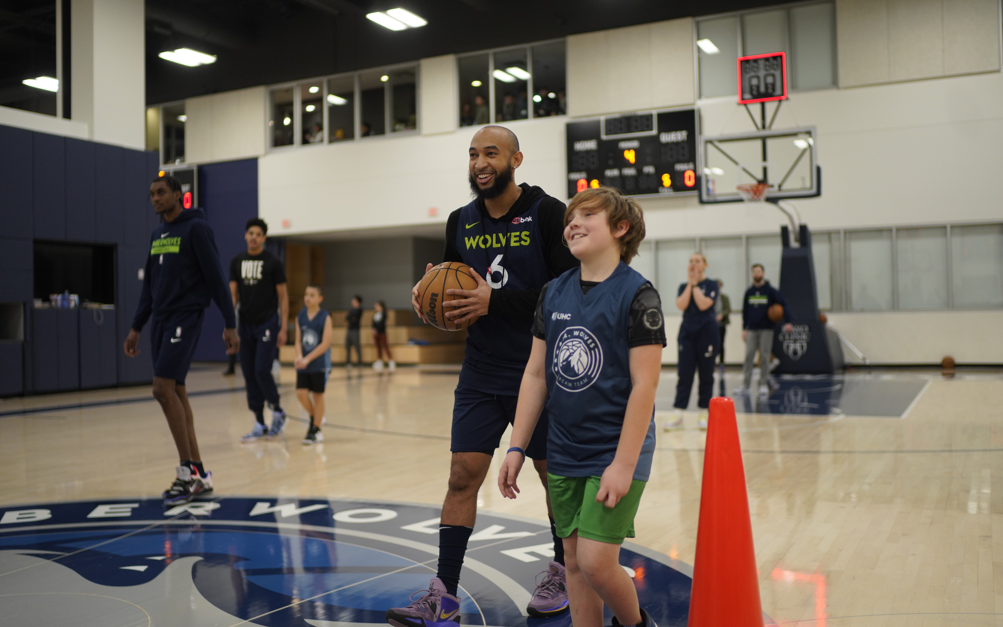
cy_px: 306
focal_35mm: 36
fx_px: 984
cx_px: 500
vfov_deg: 35.3
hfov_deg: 54.0
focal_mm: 35
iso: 800
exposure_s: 1/1250
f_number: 1.4
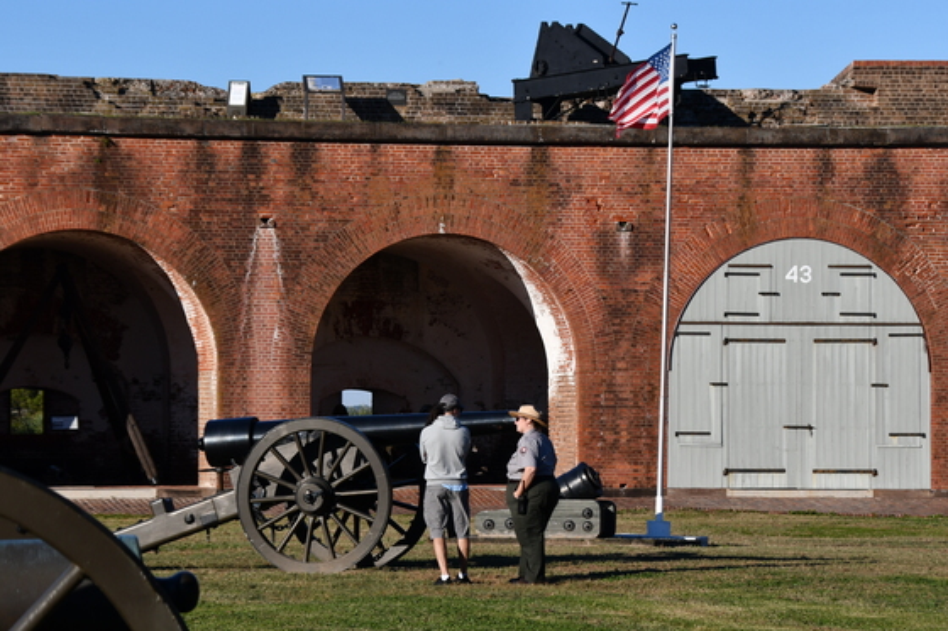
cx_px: 474
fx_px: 4844
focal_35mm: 184
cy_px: 316
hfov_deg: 11.2
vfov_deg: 7.5
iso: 140
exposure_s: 1/250
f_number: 8
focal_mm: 92
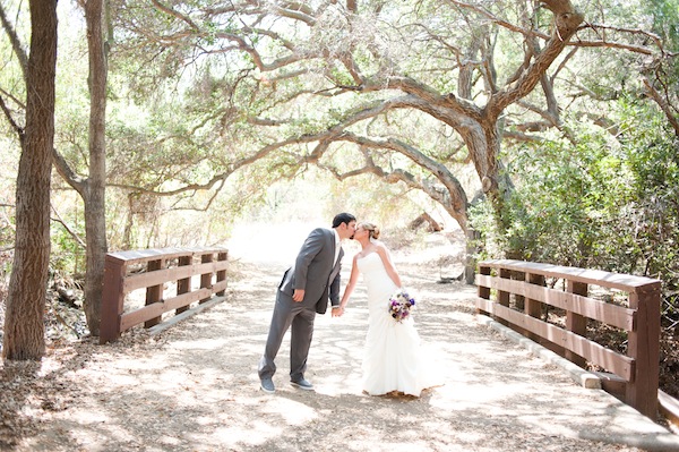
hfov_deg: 54.5
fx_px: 660
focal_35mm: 35
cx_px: 340
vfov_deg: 37.8
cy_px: 226
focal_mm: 35
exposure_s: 1/250
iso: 320
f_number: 2.8
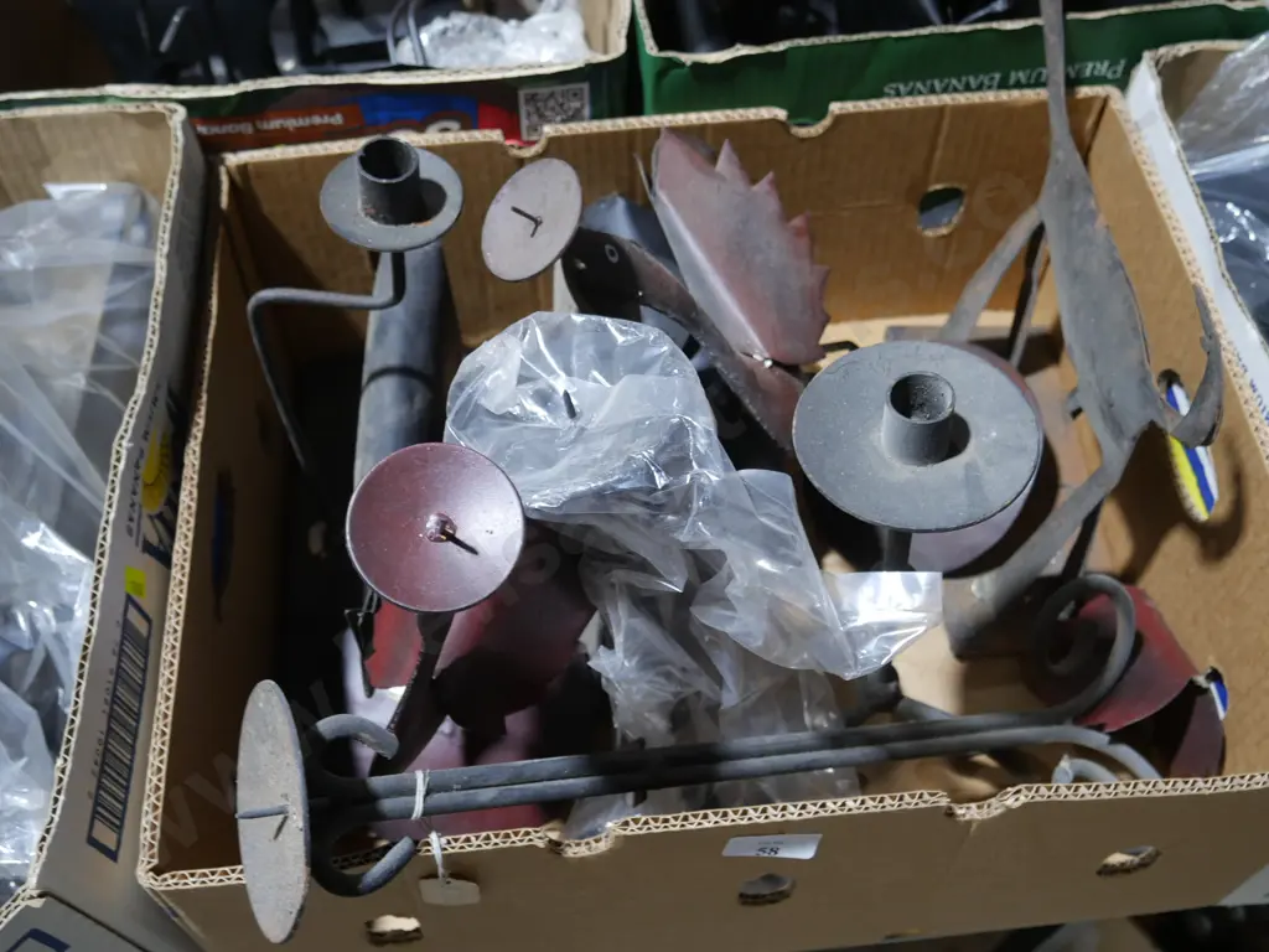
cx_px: 634
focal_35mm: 38
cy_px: 476
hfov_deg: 49.0
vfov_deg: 37.7
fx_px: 1393
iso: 500
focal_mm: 19
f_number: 4.1
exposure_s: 1/60
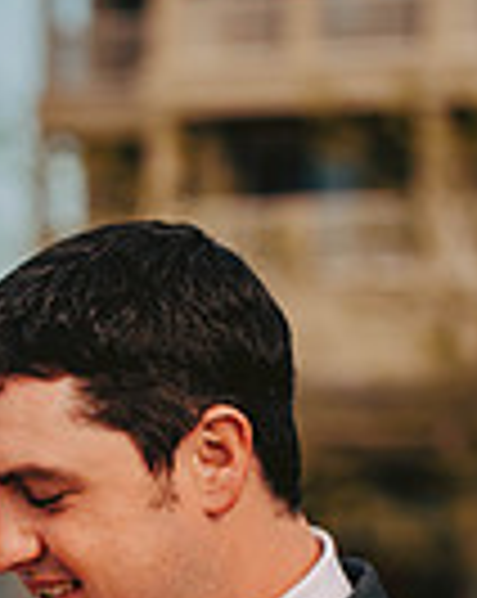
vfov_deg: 8.5
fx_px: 3944
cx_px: 9
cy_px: 805
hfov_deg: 6.9
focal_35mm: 223
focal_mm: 70
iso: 500
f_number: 2.8
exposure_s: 1/4000
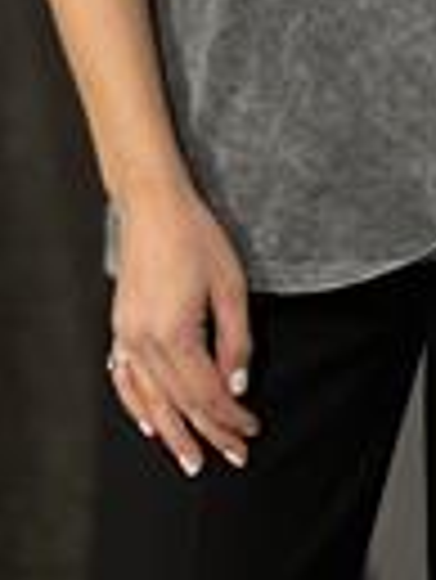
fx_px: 4124
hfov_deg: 6.0
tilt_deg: -8.6
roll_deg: +1.1
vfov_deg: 7.9
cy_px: -286
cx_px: 297
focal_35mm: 246
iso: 125
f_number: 2.8
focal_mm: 9
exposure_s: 1/50
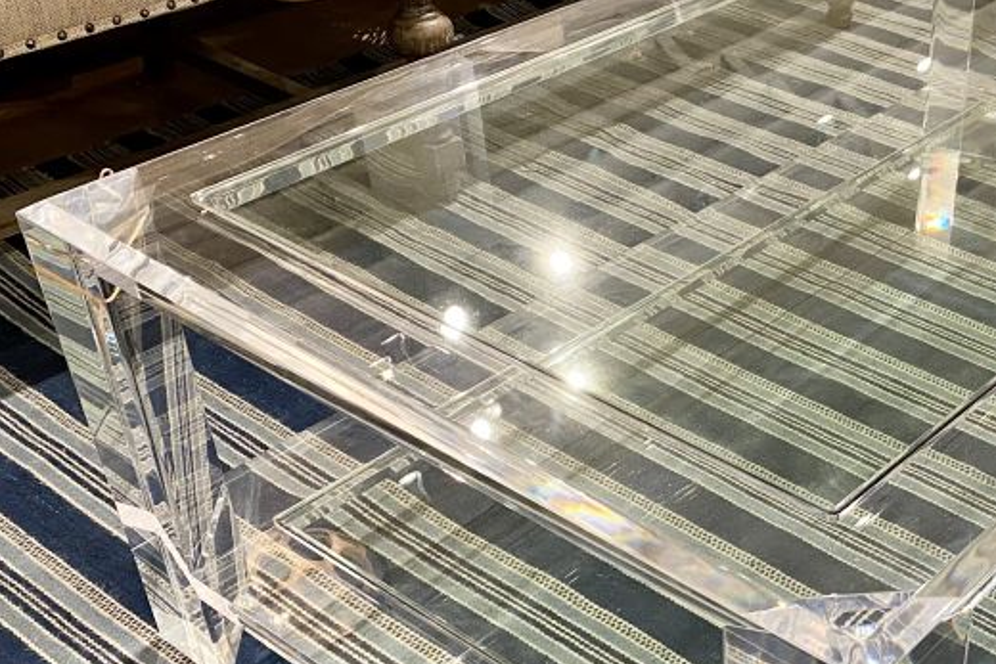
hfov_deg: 36.8
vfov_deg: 25.7
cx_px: 803
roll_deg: -2.3
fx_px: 1439
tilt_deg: -38.4
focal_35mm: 52
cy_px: 499
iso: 400
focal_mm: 4.25
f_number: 1.8
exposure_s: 1/60
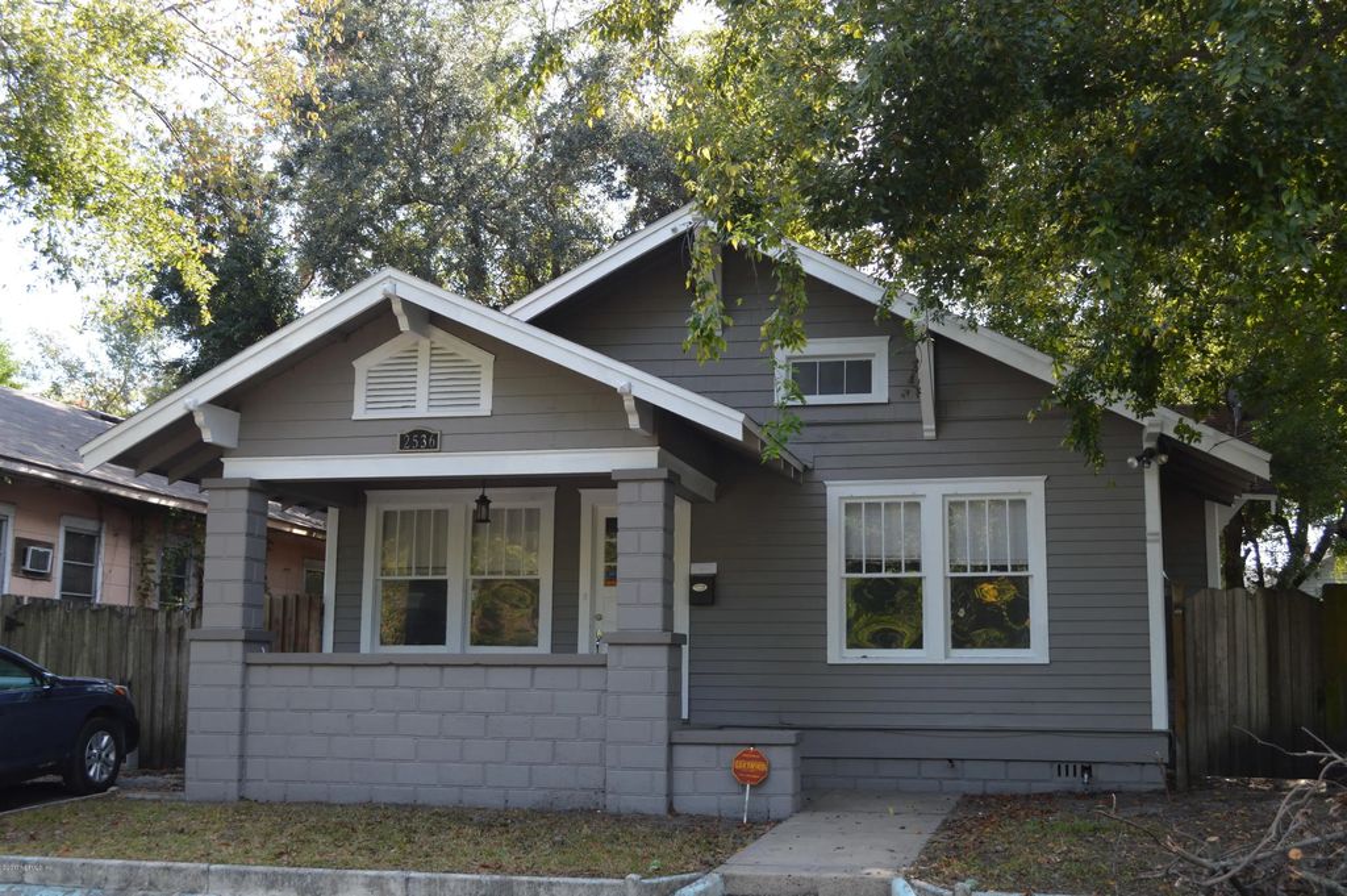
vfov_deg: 34.2
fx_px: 1458
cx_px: 674
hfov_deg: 49.6
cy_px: 448
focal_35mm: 39
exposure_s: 1/125
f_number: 5.6
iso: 220
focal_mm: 26
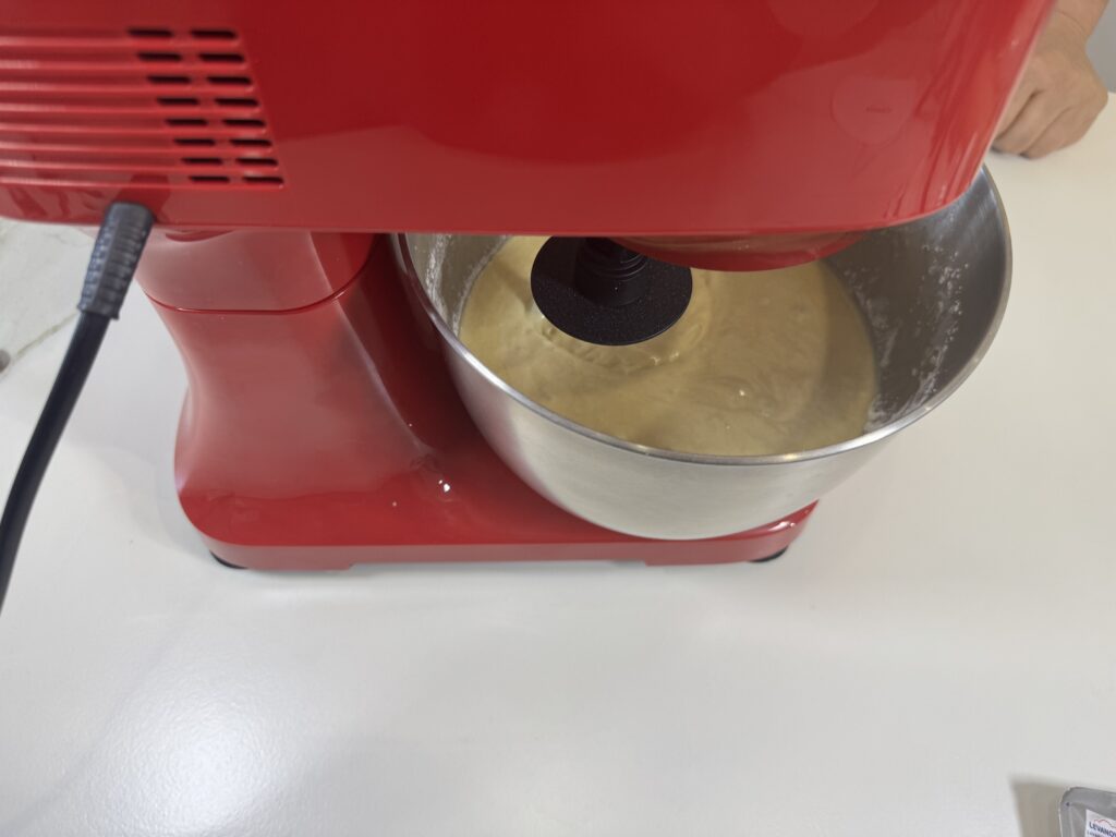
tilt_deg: -59.5
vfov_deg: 56.8
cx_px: 558
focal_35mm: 24
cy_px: 418
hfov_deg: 71.6
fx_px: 774
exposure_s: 1/100
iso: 64
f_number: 1.78
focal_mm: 6.76
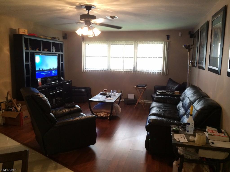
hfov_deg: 60.0
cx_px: 115
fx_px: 199
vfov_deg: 46.8
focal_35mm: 30
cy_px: 86
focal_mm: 4.12
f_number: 2.2
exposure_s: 1/30
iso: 200
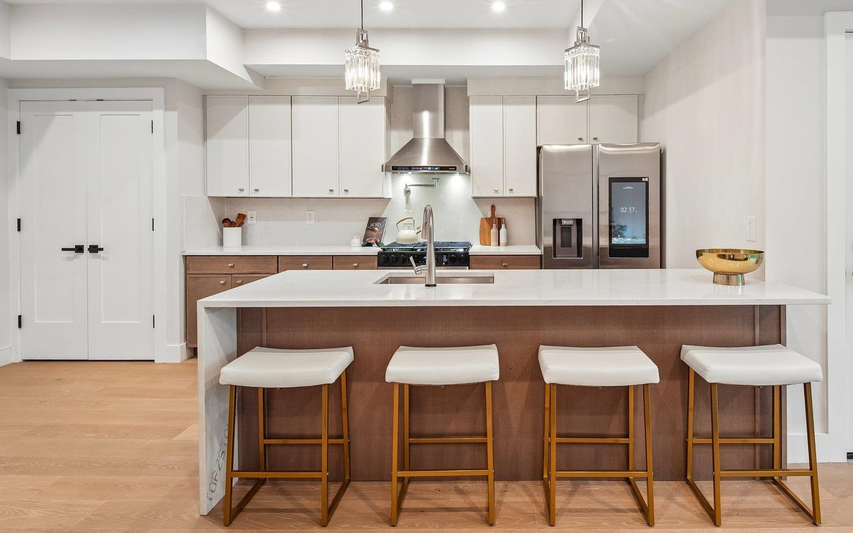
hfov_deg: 87.1
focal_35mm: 19
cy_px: 262
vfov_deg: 62.2
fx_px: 442
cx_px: 504
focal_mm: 14
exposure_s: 1/15
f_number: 7.1
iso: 500
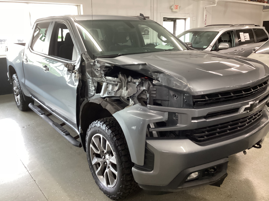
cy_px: 100
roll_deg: +0.6
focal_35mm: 31
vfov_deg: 45.4
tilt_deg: -16.7
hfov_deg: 58.4
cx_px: 134
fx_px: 241
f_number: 2.4
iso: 250
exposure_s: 1/60
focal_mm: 3.3
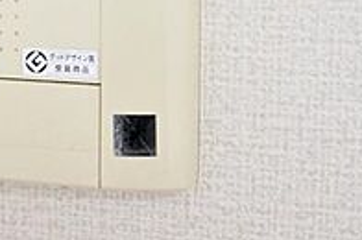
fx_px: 1084
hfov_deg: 18.3
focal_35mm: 108
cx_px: -30
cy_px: -127
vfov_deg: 12.0
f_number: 4.5
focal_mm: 22
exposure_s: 1/40
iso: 250
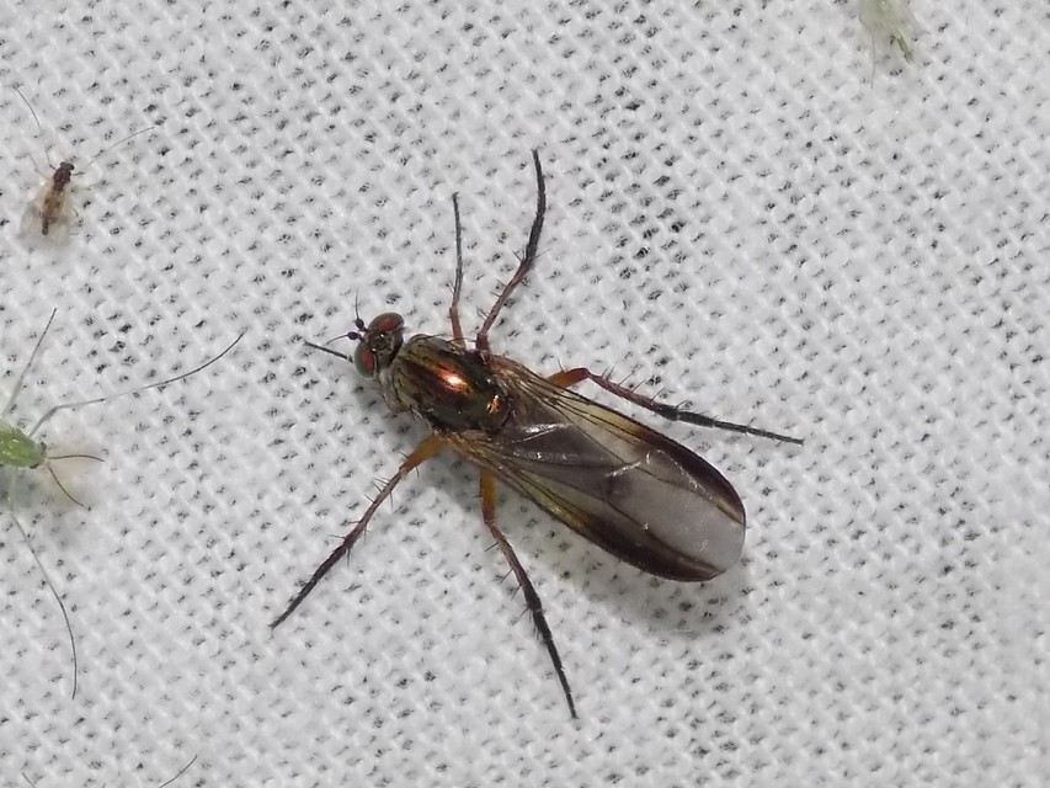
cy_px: 394
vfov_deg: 12.6
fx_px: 3580
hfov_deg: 16.7
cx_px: 525
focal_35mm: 118
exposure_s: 1/30
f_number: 4.8
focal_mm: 20.9
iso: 200
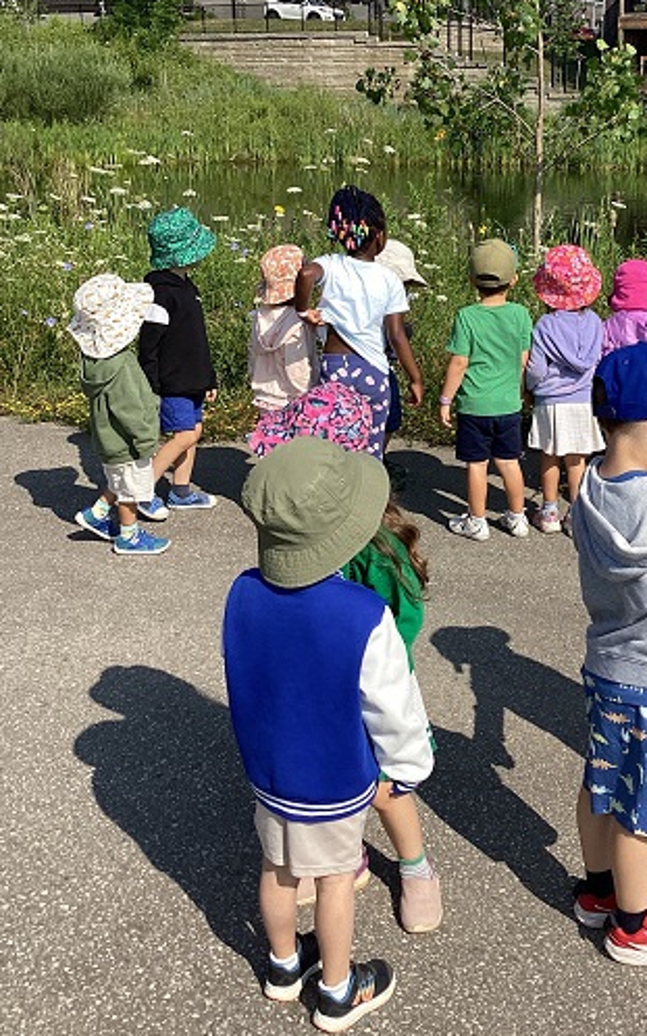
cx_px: 476
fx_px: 1242
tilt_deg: -12.7
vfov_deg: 44.9
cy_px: 391
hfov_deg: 28.8
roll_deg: -0.2
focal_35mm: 44
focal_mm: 3.3
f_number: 2.4
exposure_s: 1/1404
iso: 25
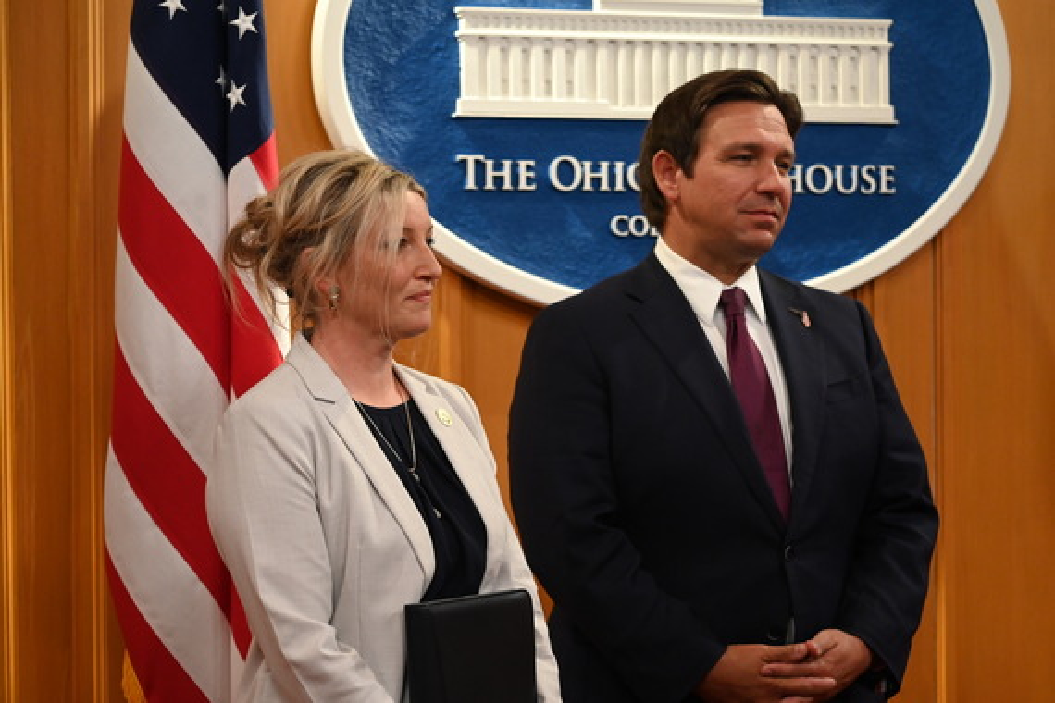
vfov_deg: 11.0
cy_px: 352
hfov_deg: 16.4
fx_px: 3663
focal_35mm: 125
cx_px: 528
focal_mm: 125
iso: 2500
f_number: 4.8
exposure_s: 1/500
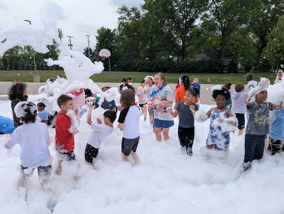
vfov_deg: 49.8
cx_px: 162
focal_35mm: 28
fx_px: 230
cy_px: 116
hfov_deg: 63.1
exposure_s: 1/2179
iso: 58
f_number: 1.85
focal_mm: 6.81
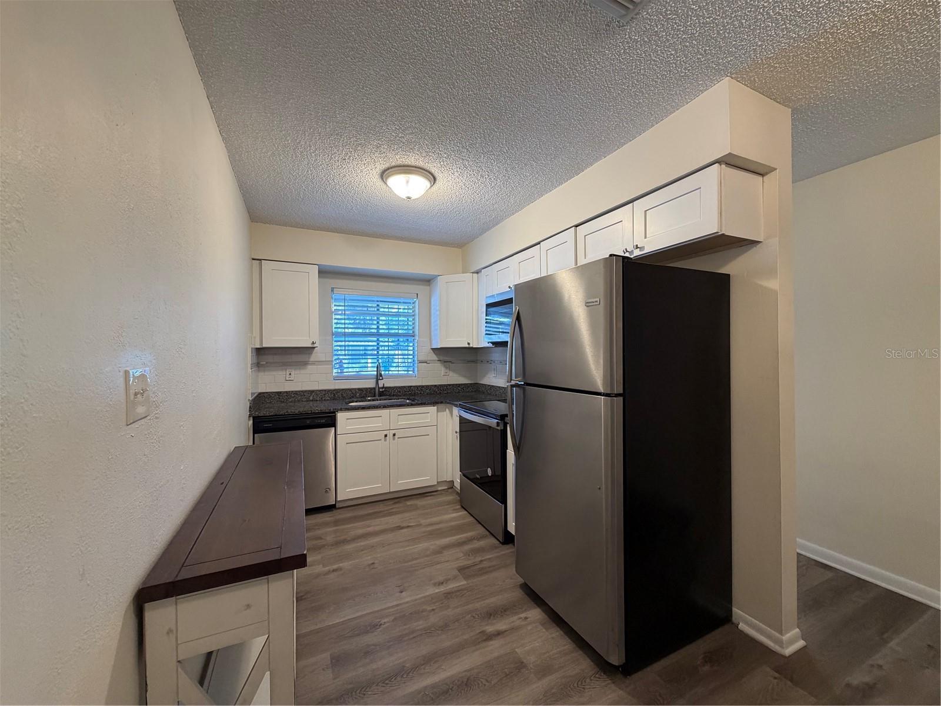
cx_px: 470
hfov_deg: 102.1
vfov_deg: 85.7
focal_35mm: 14
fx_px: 381
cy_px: 353
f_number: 2.2
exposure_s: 1/60
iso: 200
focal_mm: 2.22
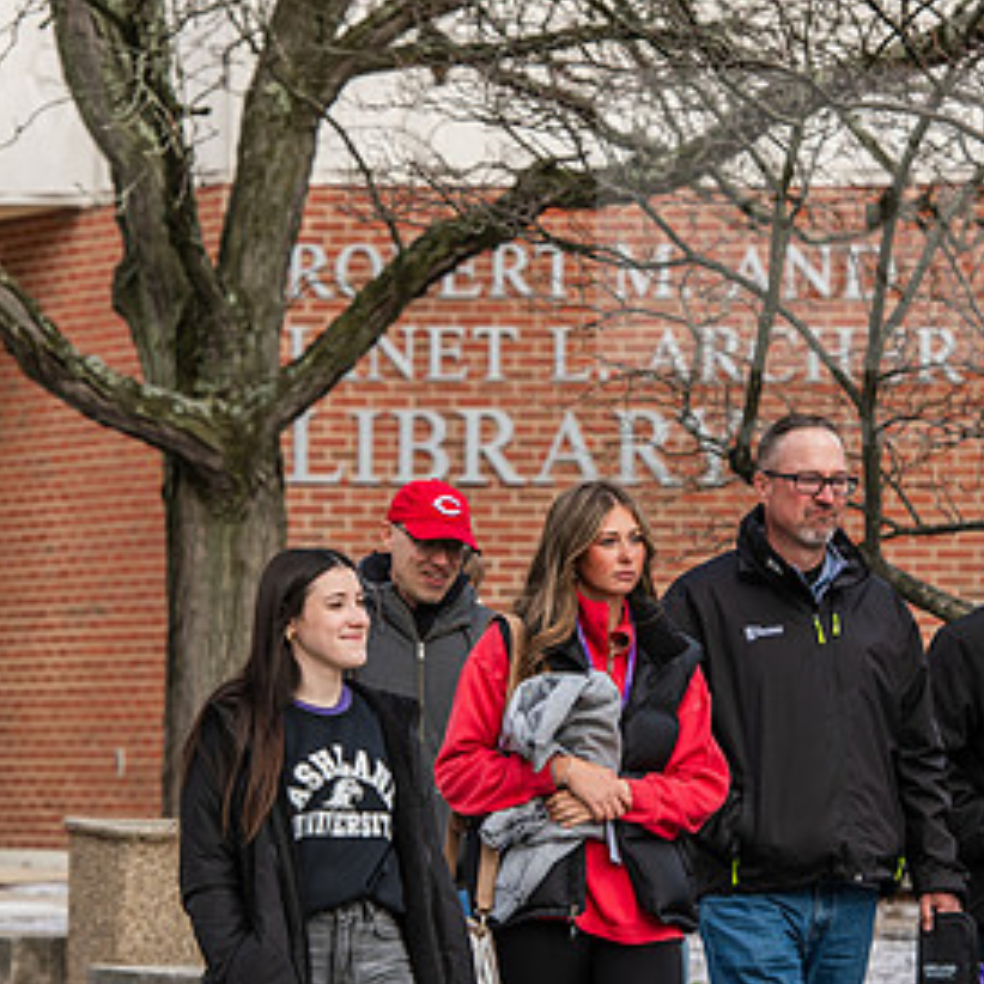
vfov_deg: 7.2
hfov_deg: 7.2
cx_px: 488
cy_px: 505
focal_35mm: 243
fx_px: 7815
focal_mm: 135
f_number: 5.6
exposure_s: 1/500
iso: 320
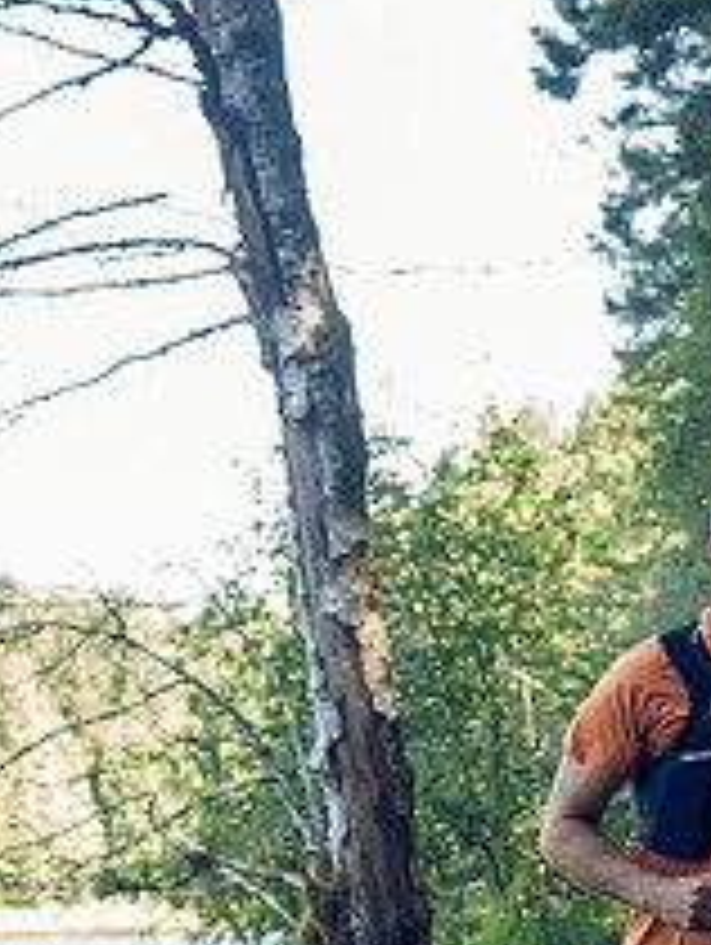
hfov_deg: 11.8
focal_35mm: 124
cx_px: 745
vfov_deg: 15.7
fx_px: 3389
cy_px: 801
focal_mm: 29
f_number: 2.8
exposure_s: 1/1000
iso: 3200
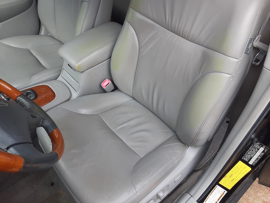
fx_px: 211
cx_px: 135
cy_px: 102
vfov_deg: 51.4
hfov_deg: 65.3
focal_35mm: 27
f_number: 1.9
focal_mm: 2.91
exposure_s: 1/263
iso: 40
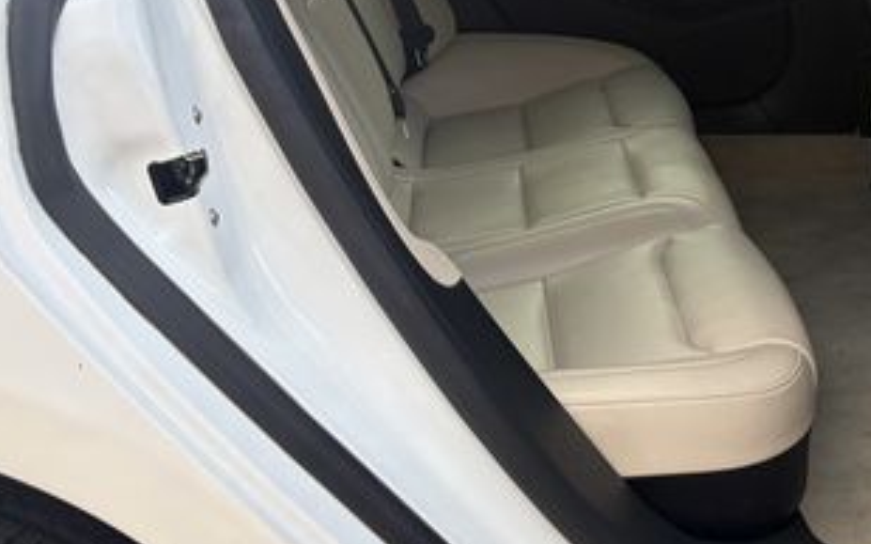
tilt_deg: -15.5
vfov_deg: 22.5
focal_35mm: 57
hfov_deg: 34.6
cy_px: 116
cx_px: 699
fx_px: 1353
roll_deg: -1.2
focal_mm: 5.96
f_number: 1.6
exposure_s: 1/417
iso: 50
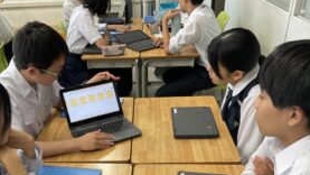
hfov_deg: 49.2
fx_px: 337
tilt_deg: -32.6
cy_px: 149
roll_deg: +2.8
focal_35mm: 41
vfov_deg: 28.2
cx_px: 129
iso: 50
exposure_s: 1/60
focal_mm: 3
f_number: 1.8
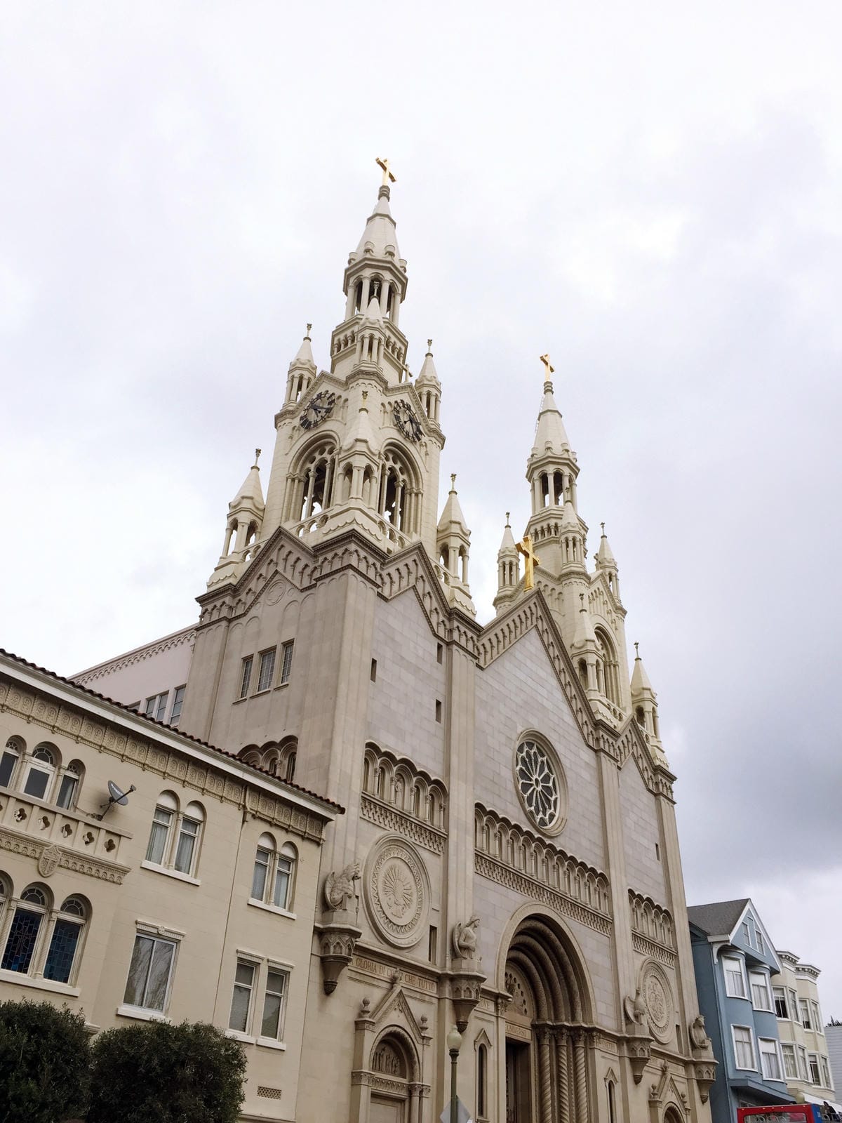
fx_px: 941
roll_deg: -3.0
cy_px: 562
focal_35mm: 29
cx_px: 421
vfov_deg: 61.7
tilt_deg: +35.7
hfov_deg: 48.2
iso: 32
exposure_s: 1/842
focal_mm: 4.15
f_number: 2.2
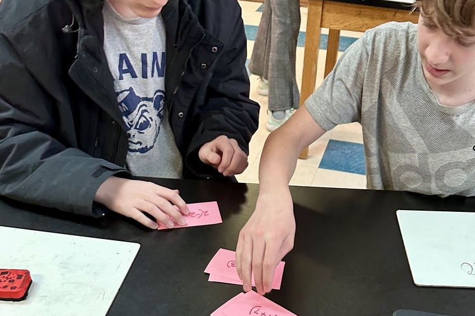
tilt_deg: -40.7
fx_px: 448
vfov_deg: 38.5
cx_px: 234
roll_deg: -3.0
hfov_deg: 55.8
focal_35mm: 34
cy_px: 208
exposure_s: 1/60
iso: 320
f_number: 1.78
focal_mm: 6.86
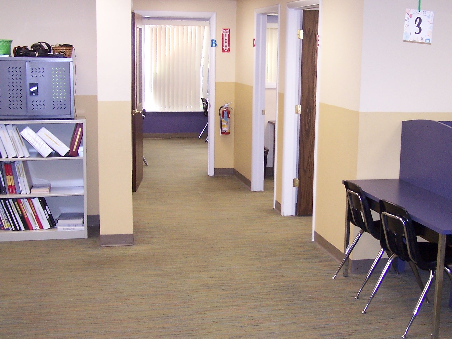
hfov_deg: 35.9
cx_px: 294
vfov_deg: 27.5
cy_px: 175
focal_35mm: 53
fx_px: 692
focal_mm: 6.3
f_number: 2.8
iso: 140
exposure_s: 1/60
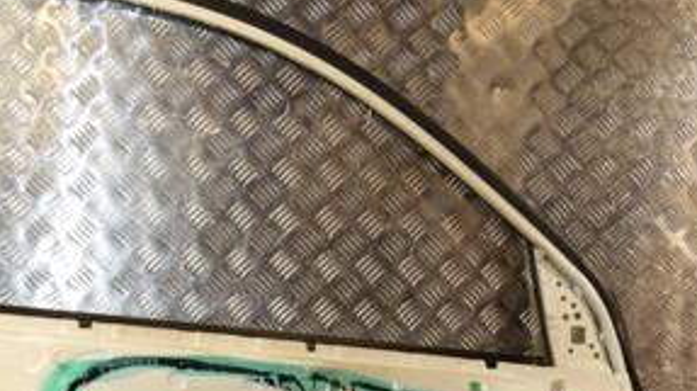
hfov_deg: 30.5
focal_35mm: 69
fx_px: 1276
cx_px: 296
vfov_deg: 16.9
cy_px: 427
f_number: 9
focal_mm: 21
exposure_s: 1/200
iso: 800
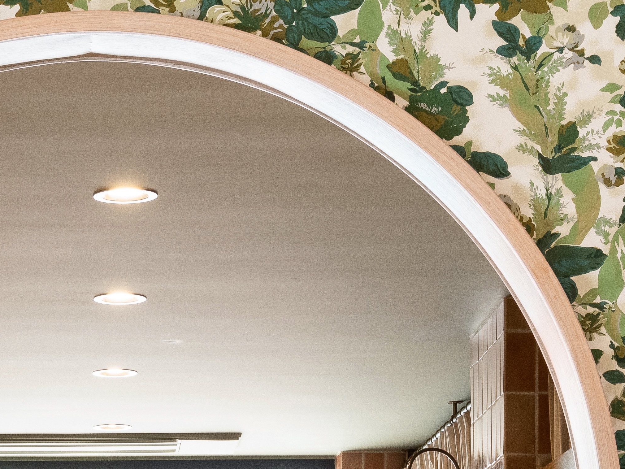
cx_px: 121
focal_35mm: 139
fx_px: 2510
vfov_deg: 10.2
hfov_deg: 14.1
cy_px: 793
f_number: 18
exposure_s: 1/2
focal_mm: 42.5
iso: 500
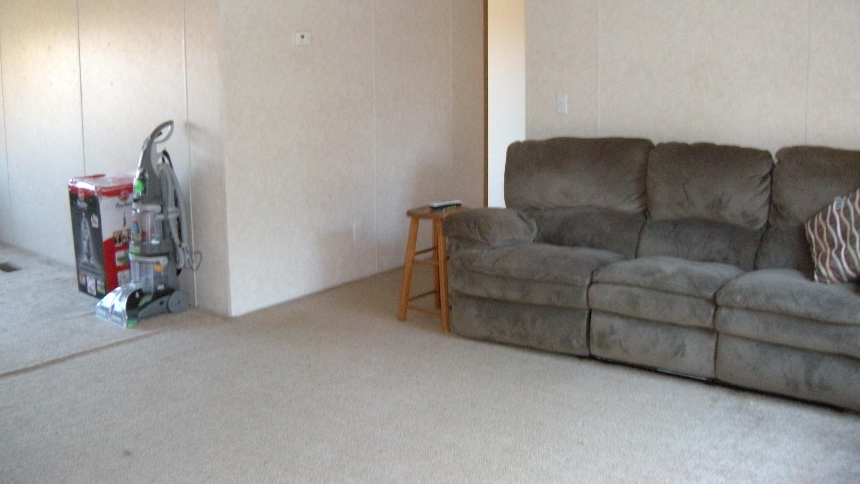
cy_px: 161
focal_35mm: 39
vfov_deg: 30.2
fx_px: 889
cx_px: 426
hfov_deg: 51.6
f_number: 3.8
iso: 400
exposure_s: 1/16.7
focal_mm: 5.9
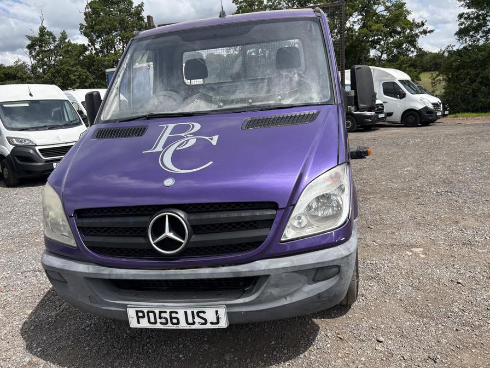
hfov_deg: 67.3
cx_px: 245
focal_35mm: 26
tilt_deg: -14.5
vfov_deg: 53.1
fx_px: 368
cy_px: 184
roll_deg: -1.1
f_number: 1.6
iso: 64
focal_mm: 5.96
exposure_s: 1/4950
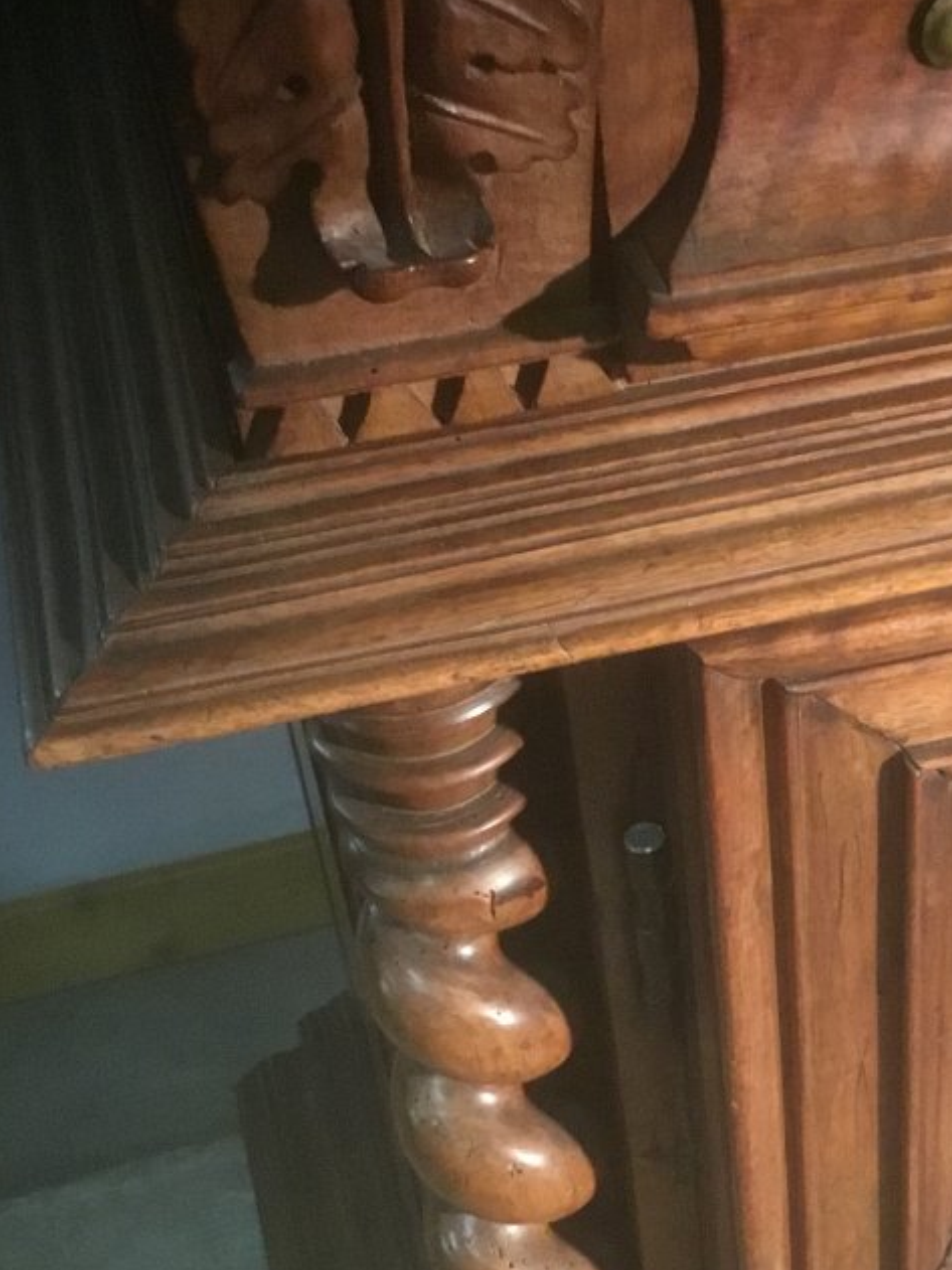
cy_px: 803
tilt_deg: -41.8
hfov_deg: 24.1
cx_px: 853
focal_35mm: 59
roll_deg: -0.3
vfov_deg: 32.5
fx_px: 2164
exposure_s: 1/17
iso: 320
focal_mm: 3.3
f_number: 2.4
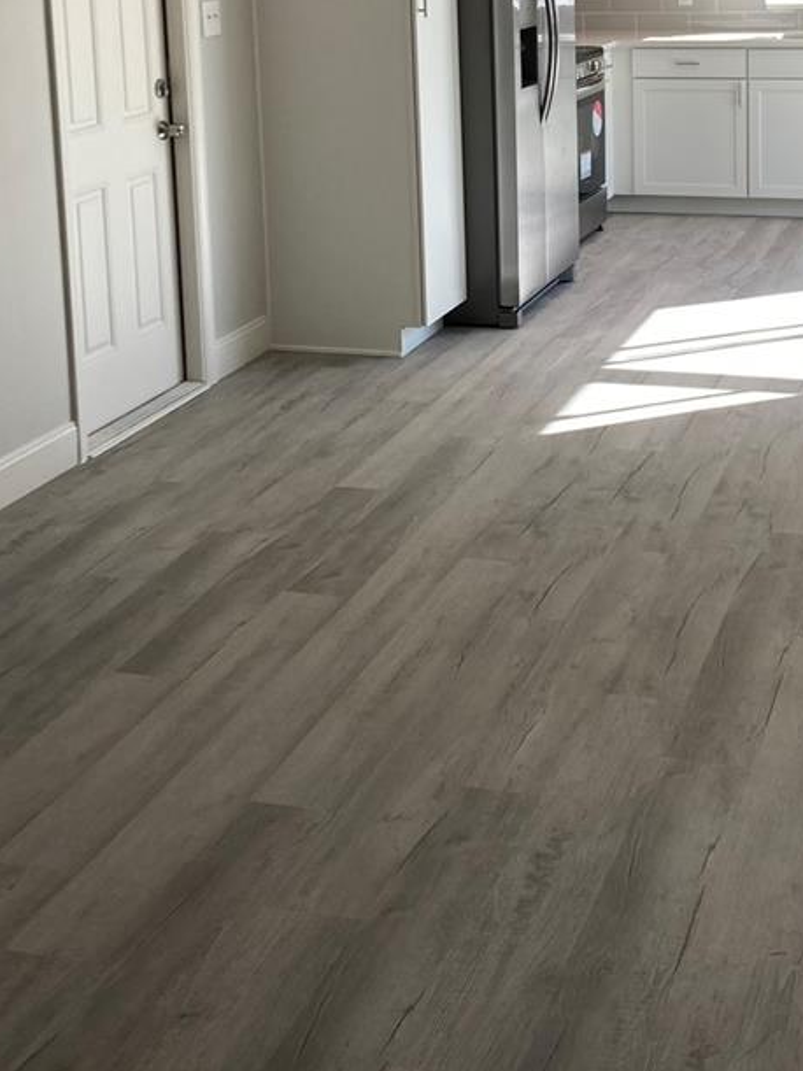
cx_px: 577
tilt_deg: -8.3
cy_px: 147
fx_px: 1702
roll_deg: +1.1
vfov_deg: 33.4
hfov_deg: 26.3
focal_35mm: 55
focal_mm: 3.99
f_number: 1.8
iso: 20
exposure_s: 1/132
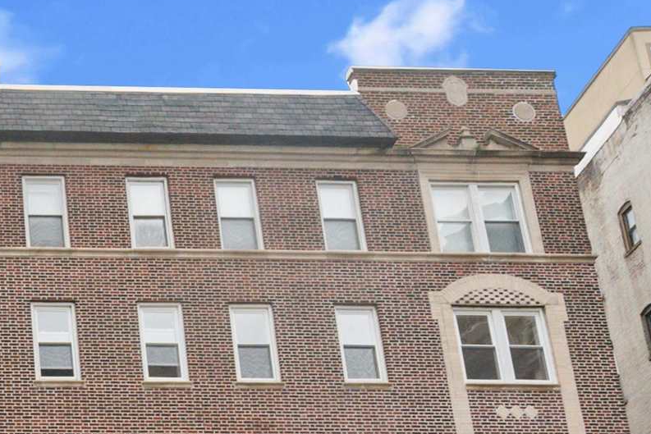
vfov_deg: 19.7
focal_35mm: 62
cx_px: -125
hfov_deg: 28.3
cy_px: 605
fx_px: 1121
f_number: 9
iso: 2500
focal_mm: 16
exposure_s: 1/40
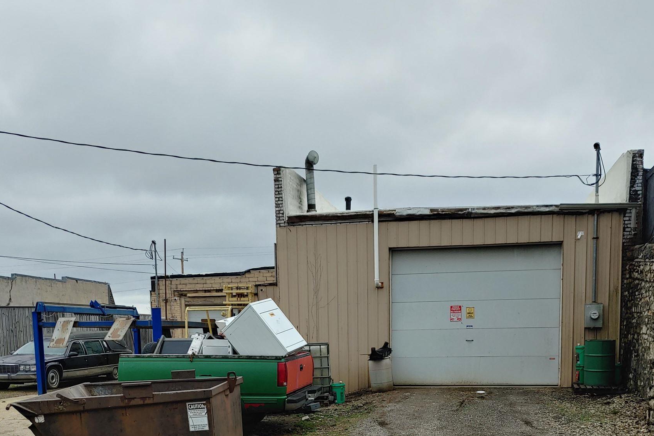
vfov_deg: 33.8
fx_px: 672
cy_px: 402
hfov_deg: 51.9
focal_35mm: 37
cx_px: 327
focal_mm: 4.36
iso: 50
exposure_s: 1/885
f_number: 1.8
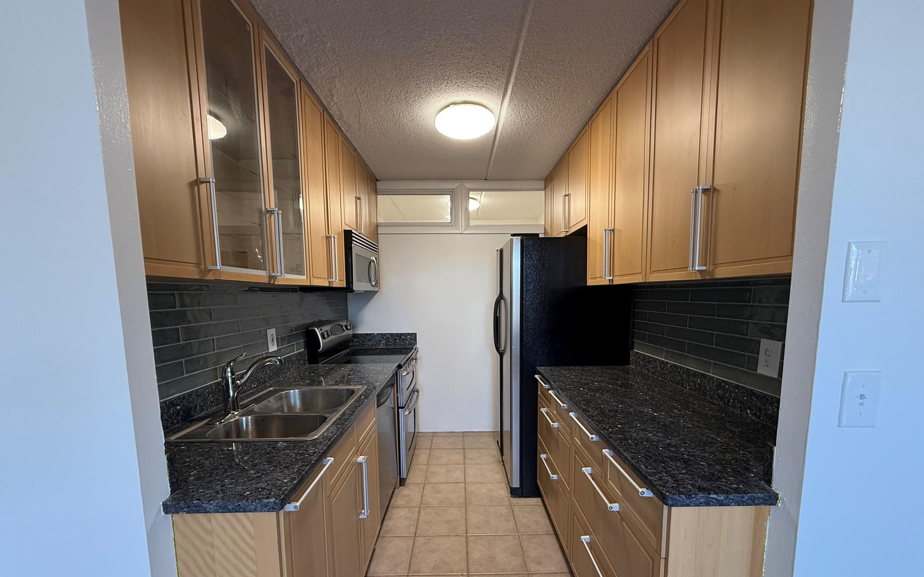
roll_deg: +0.9
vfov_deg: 74.2
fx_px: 378
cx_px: 466
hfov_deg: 101.5
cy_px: 338
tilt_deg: -5.8
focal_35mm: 15
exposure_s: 1/60
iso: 250
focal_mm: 2.22
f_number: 2.2
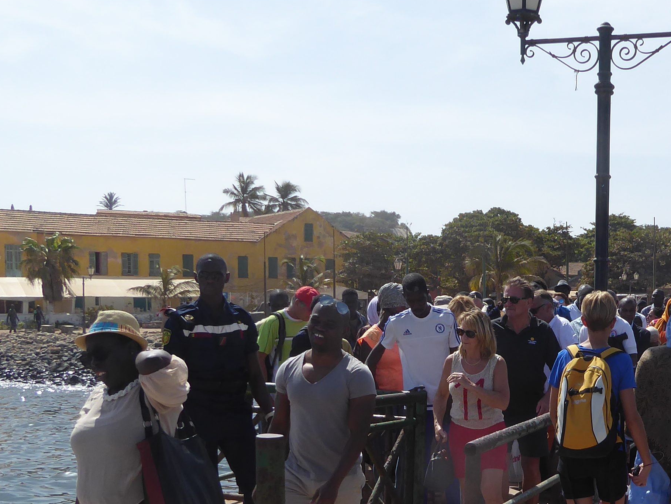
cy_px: 378
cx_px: 512
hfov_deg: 34.1
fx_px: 1066
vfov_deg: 26.2
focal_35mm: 55
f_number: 3.3
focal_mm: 4.3
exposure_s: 1/1000
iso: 80
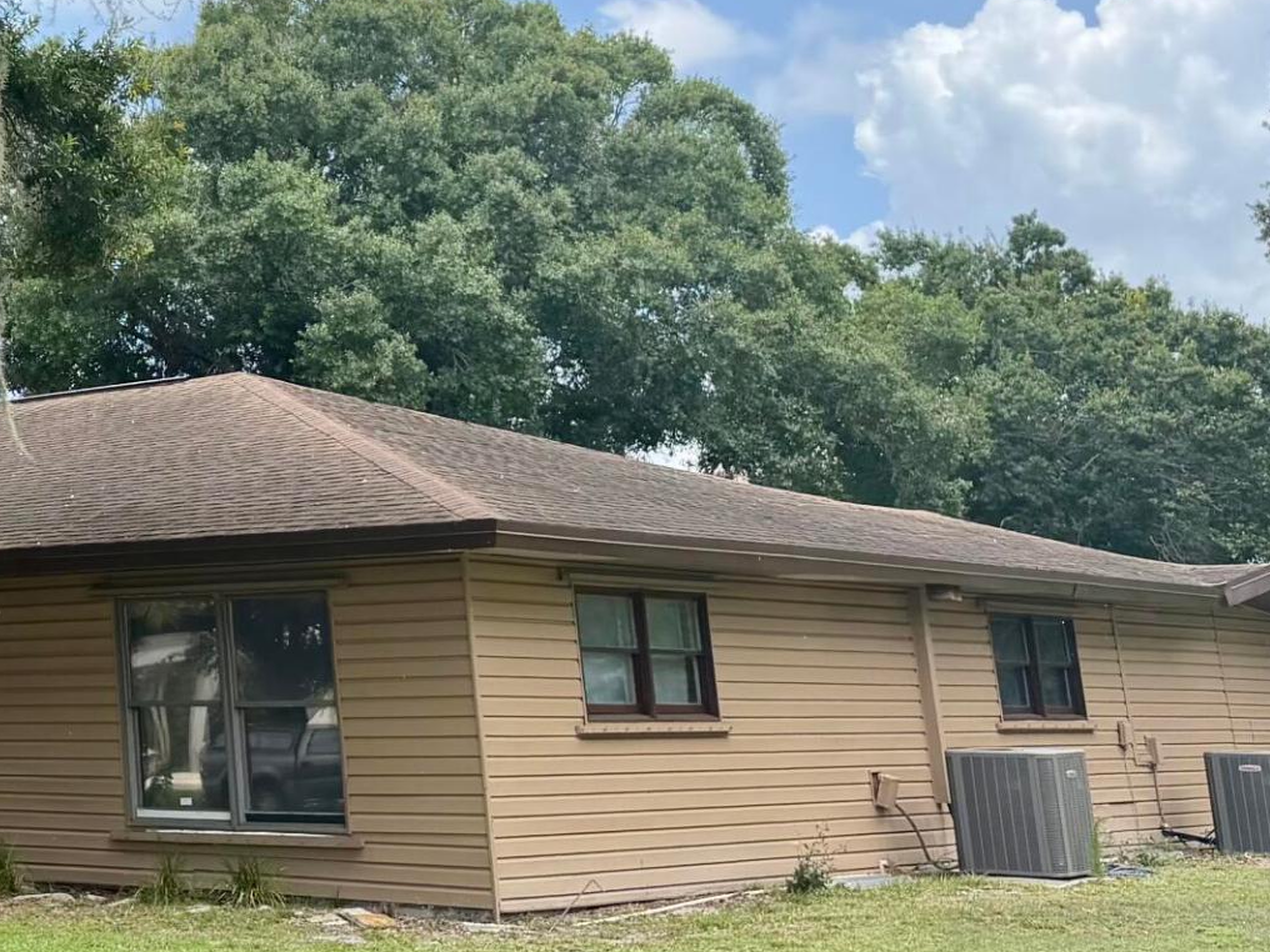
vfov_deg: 20.9
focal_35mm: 68
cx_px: -286
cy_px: -6
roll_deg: +0.4
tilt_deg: +16.2
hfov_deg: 25.4
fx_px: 2495
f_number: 1.78
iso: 100
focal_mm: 6.76
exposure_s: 1/2370
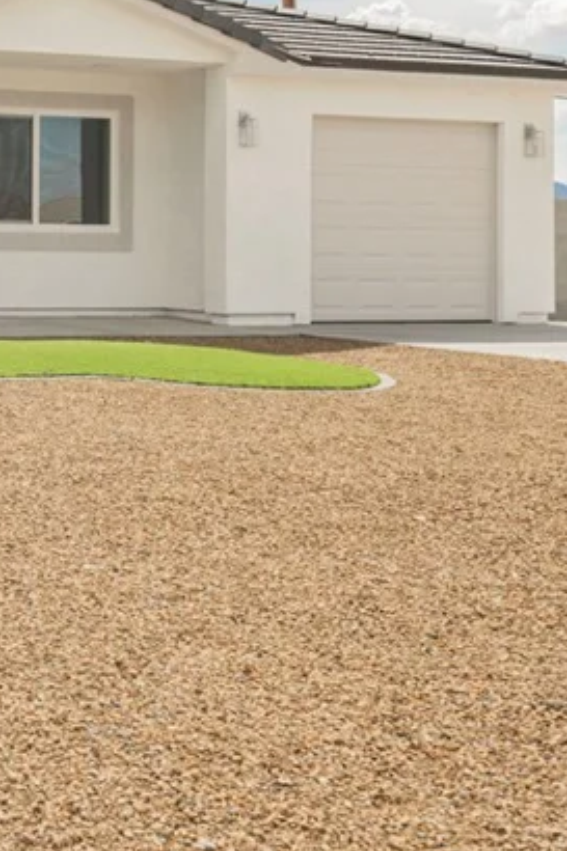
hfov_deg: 17.2
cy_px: 182
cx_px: -139
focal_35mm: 75
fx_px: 1773
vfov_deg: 26.5
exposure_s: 1/320
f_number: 8
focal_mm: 30
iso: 100
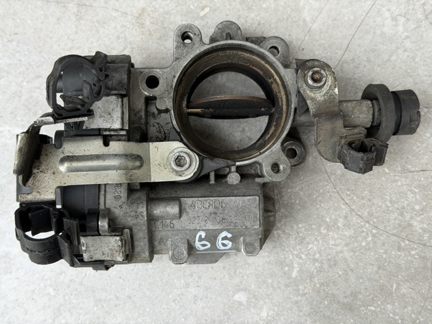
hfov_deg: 39.7
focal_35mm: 48
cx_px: 216
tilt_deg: -76.8
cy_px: 162
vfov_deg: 30.2
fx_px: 599
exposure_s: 1/121
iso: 80
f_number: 1.78
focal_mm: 6.76
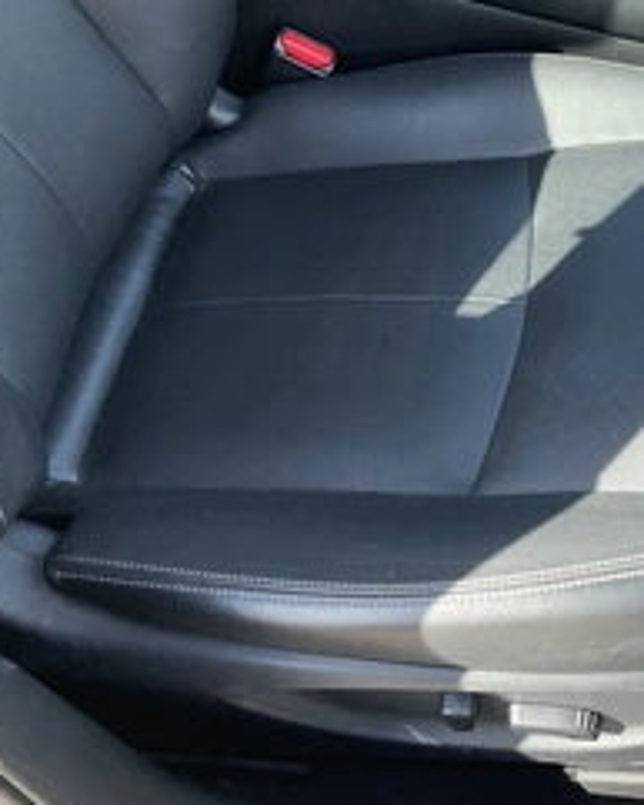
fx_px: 1119
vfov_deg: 39.5
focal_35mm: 47
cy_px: 367
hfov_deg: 30.8
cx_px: 564
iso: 32
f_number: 1.8
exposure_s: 1/154
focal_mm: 3
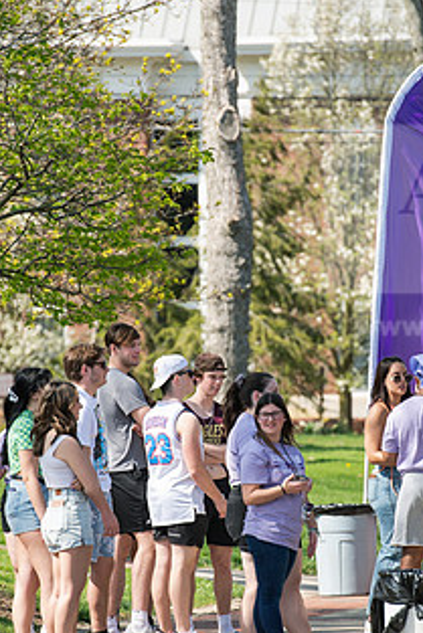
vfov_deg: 5.6
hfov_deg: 3.7
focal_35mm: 371
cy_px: 369
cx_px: 263
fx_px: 6531
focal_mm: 200
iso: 200
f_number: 5
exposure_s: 1/500
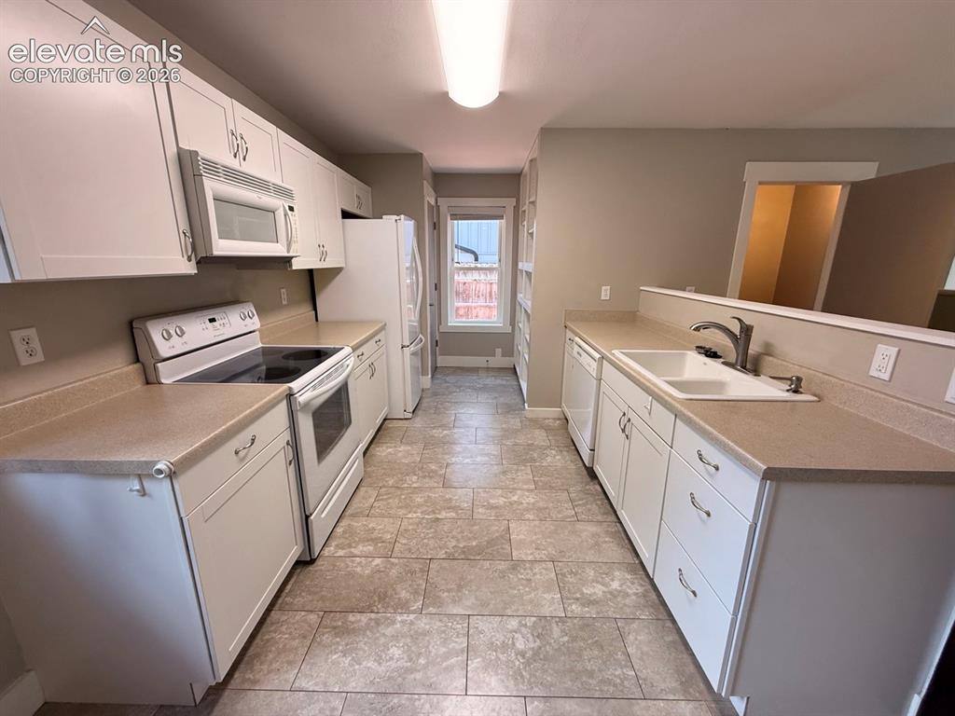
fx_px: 386
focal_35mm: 14
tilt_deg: -12.9
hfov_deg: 102.1
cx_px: 478
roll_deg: +0.6
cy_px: 358
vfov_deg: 85.7
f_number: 2.2
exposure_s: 1/120
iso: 125
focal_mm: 2.22
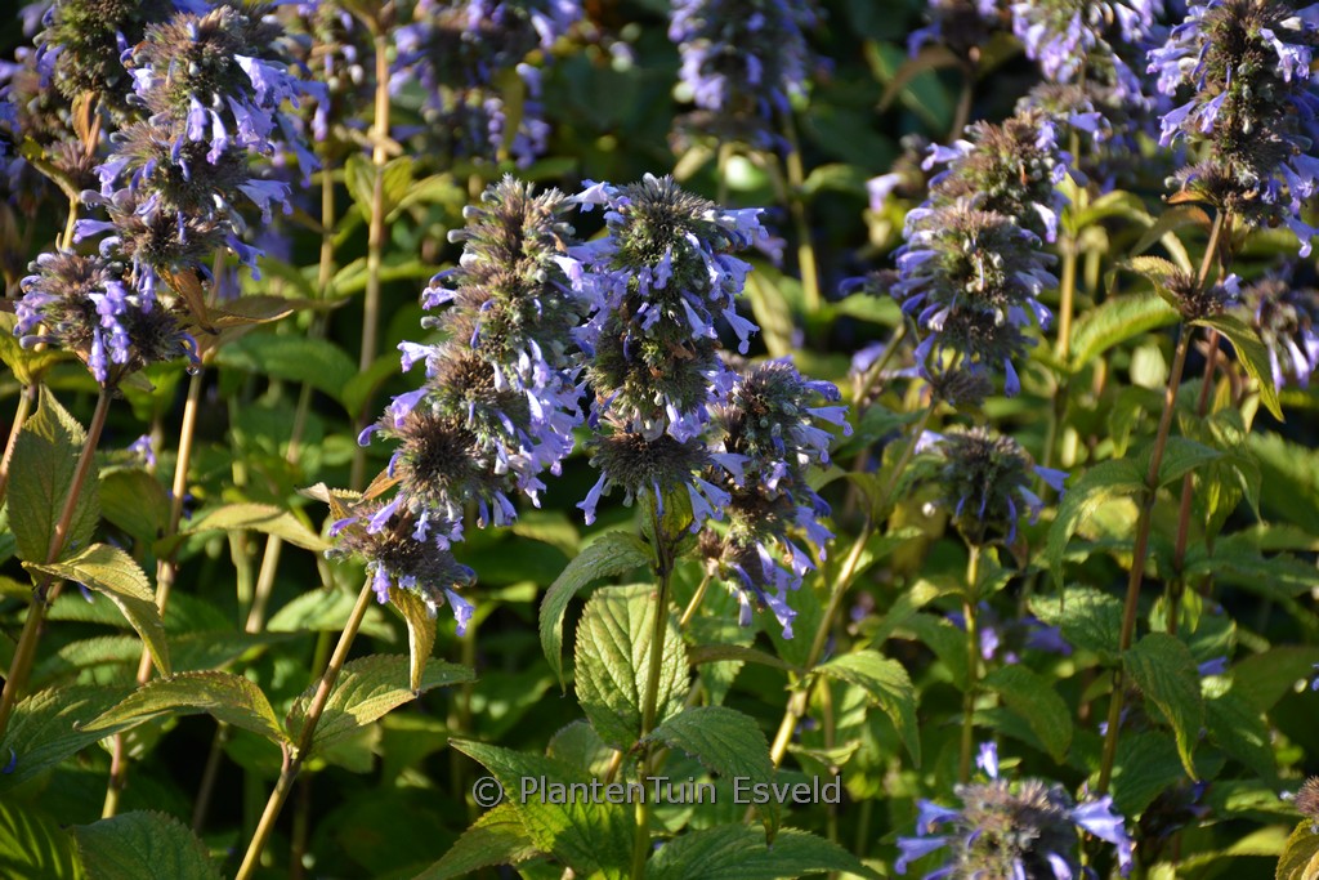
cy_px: 440
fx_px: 5771
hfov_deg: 13.0
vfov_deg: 8.7
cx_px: 660
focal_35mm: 158
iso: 400
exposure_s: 1/500
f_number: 5.6
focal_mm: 105
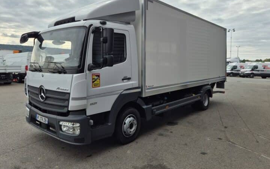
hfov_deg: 70.4
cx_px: 129
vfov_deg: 47.3
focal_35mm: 26
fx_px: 191
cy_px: 68
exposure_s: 1/1292
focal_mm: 5.4
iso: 25
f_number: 1.8
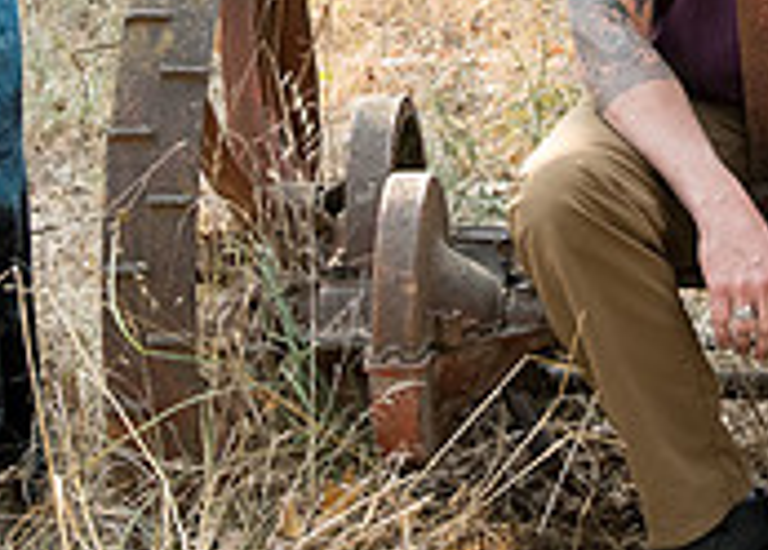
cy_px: -269
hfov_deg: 11.4
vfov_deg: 8.0
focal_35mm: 176
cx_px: 515
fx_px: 3843
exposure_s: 1/400
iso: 640
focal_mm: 34
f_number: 4
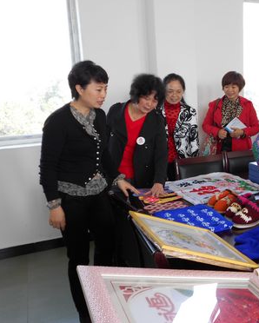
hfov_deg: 38.2
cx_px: 196
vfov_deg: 47.9
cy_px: 161
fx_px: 364
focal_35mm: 38
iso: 80
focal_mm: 5.1
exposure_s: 1/40
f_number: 3.4
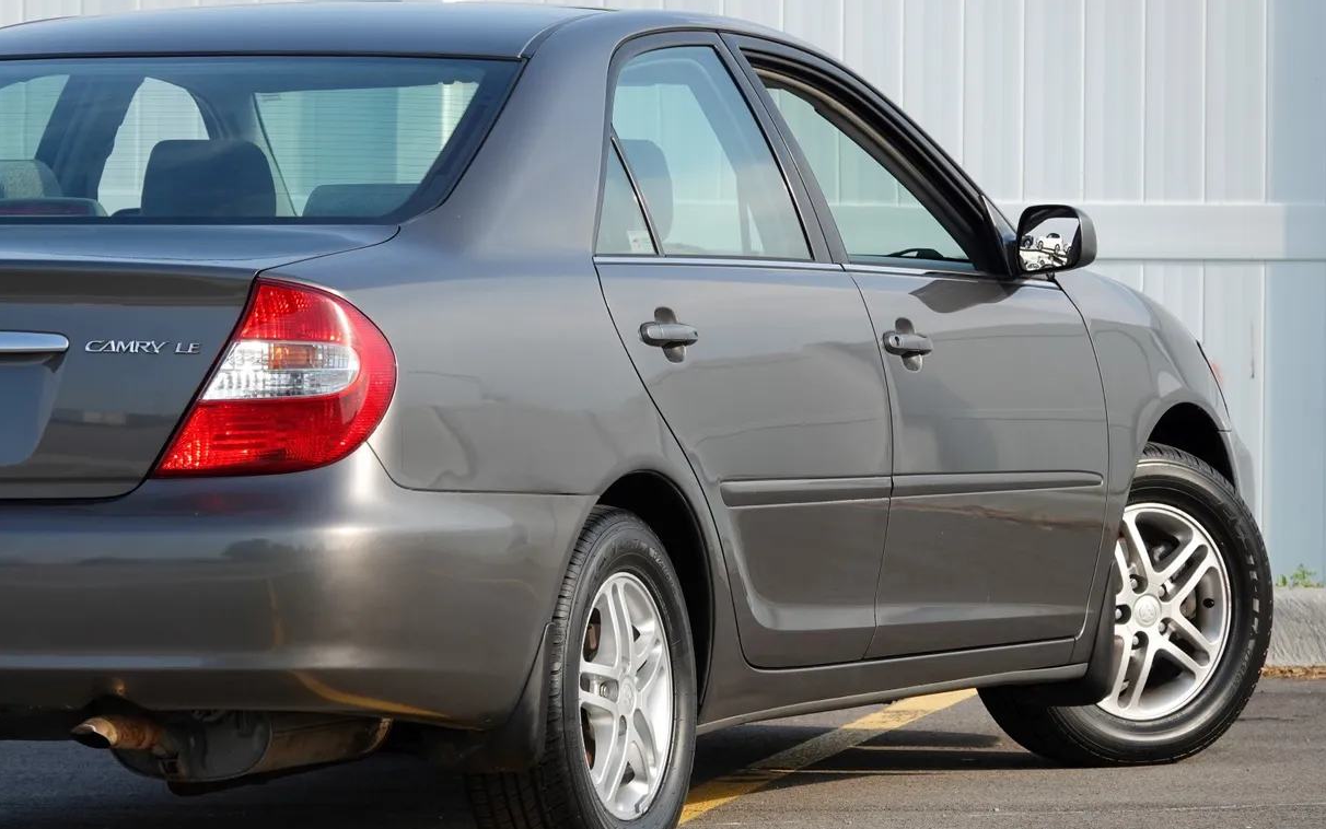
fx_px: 10229
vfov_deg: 4.6
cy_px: 405
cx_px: 662
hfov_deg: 7.4
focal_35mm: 283
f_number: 4
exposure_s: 1/320
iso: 100
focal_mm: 101.58
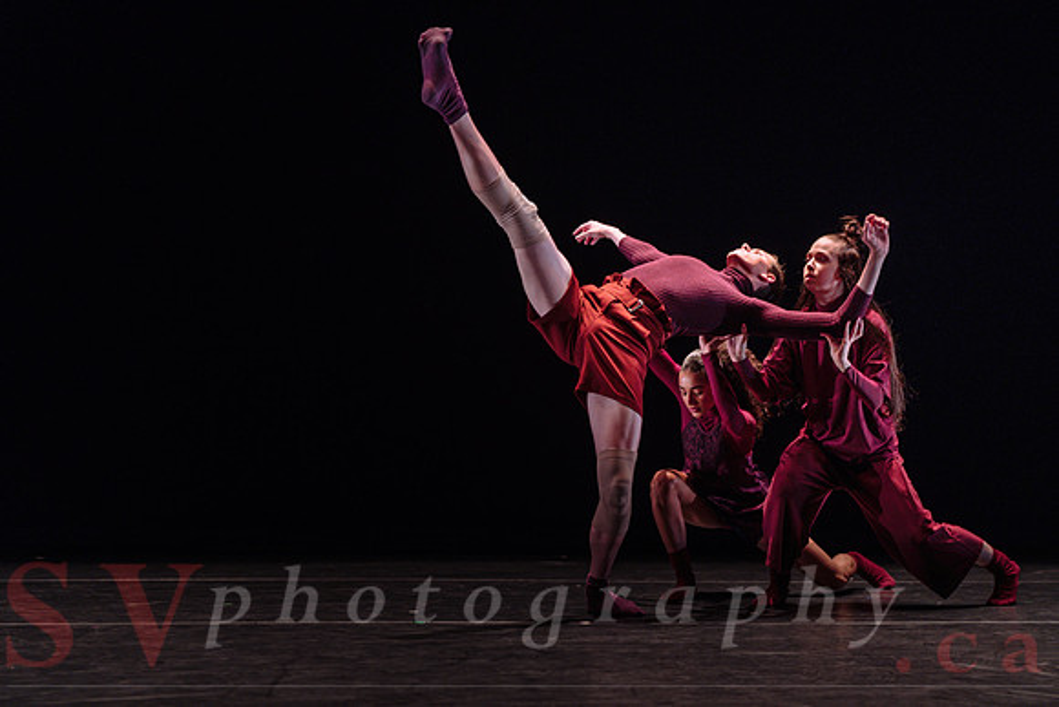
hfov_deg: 33.7
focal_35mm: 59
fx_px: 1748
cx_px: 595
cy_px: 391
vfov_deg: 22.8
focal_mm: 52
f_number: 2.8
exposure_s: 1/200
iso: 1250
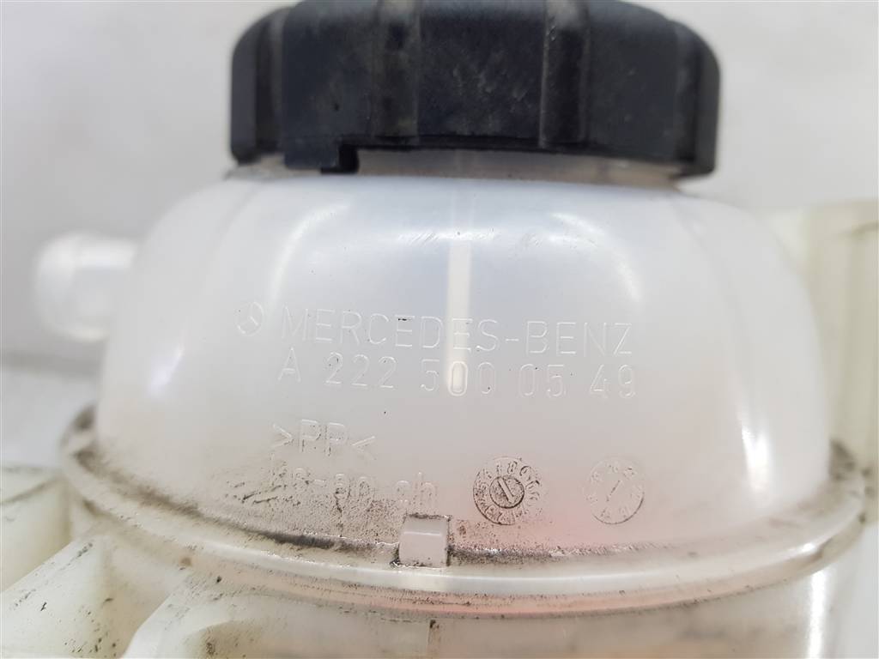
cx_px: 440
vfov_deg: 53.1
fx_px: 660
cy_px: 330
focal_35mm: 26
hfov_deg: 67.3
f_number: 1.7
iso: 80
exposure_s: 1/100
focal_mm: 4.2
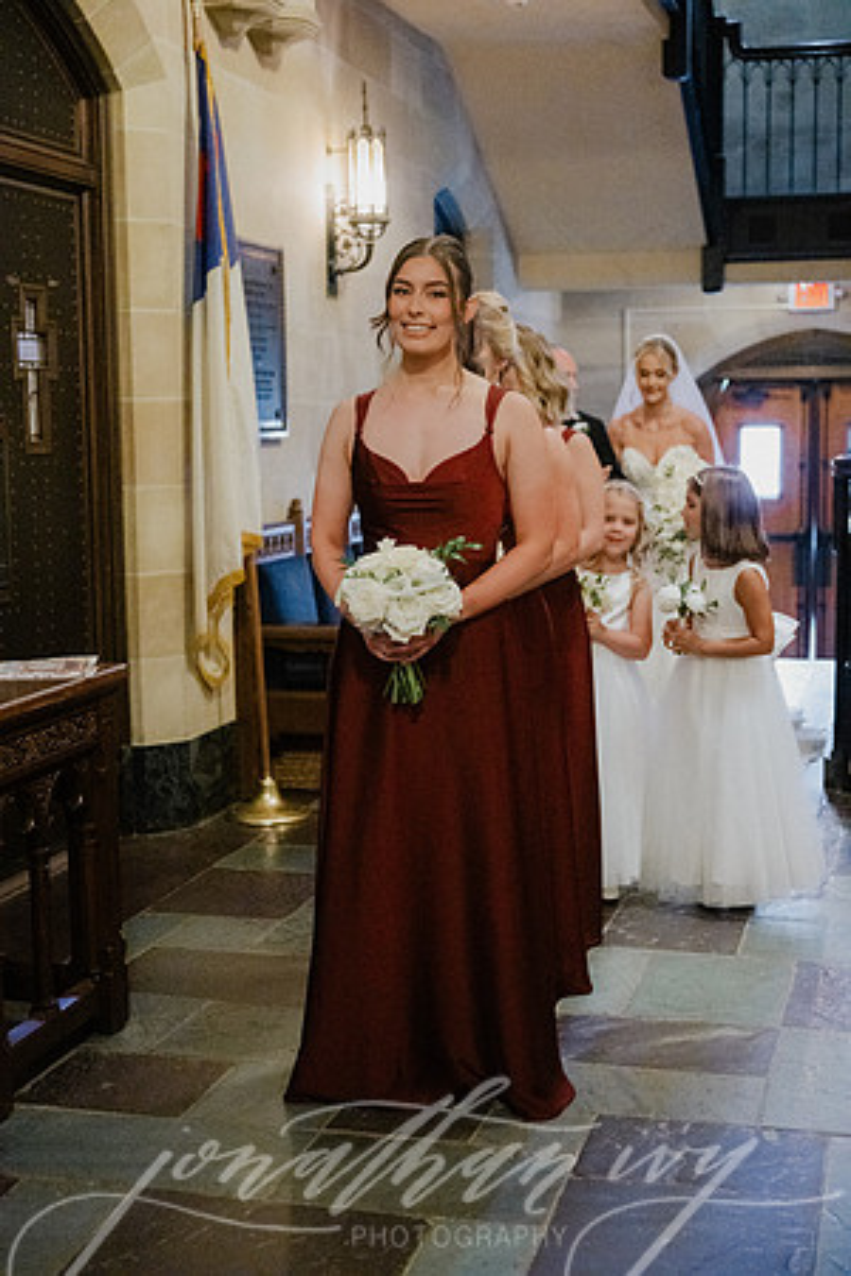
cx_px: 426
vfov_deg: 40.3
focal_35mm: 49
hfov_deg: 27.5
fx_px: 1737
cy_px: 638
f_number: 2.8
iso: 10000
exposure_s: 1/160
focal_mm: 49
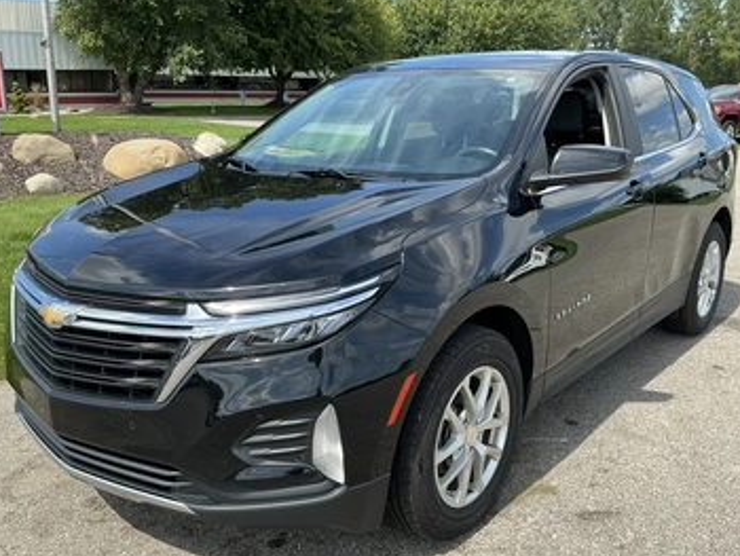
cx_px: 374
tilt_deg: -18.1
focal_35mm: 32
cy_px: 304
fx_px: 685
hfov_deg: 56.8
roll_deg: -0.8
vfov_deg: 44.2
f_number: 1.8
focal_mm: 3
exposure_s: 1/749
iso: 25
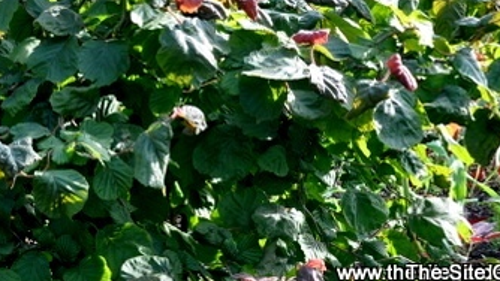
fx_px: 1697
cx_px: 13
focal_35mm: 128
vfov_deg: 9.3
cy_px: -88
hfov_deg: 16.4
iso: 200
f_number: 8
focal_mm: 34
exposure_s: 1/60
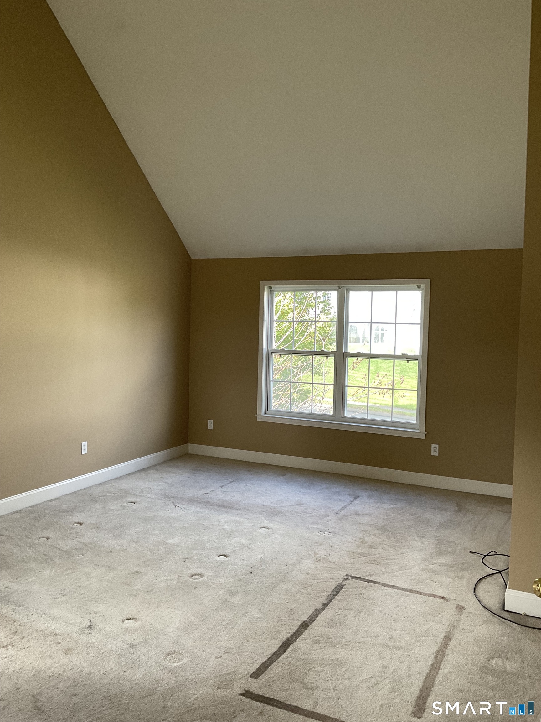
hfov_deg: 48.2
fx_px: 604
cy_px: 361
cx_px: 270
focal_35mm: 29
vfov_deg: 61.7
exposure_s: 1/122
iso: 64
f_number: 1.8
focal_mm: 3
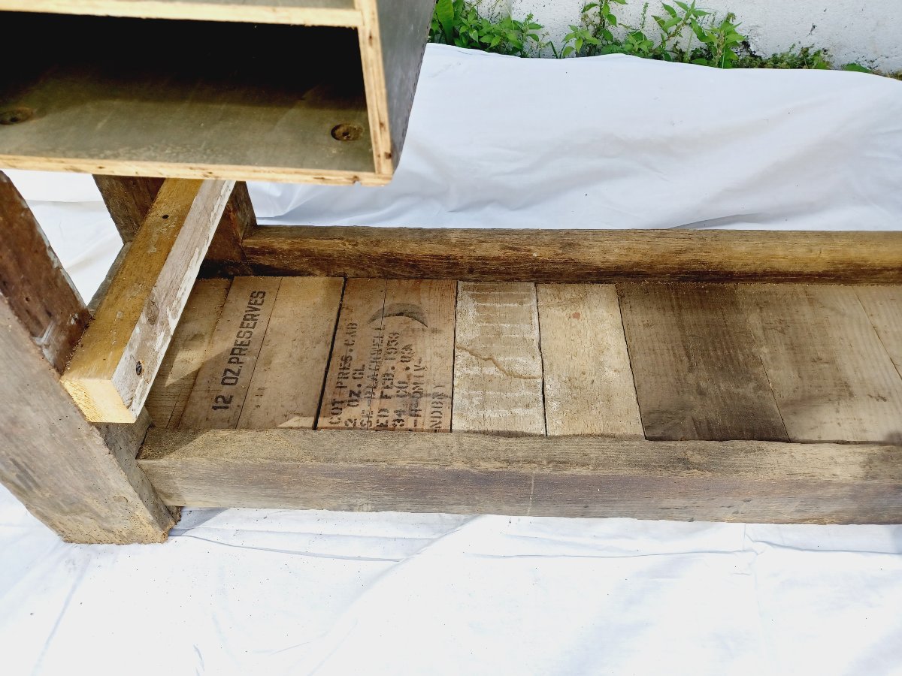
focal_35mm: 25
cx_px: 451
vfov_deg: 54.9
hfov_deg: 69.4
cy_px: 338
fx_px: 651
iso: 32
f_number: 1.8
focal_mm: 4.6
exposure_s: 1/128
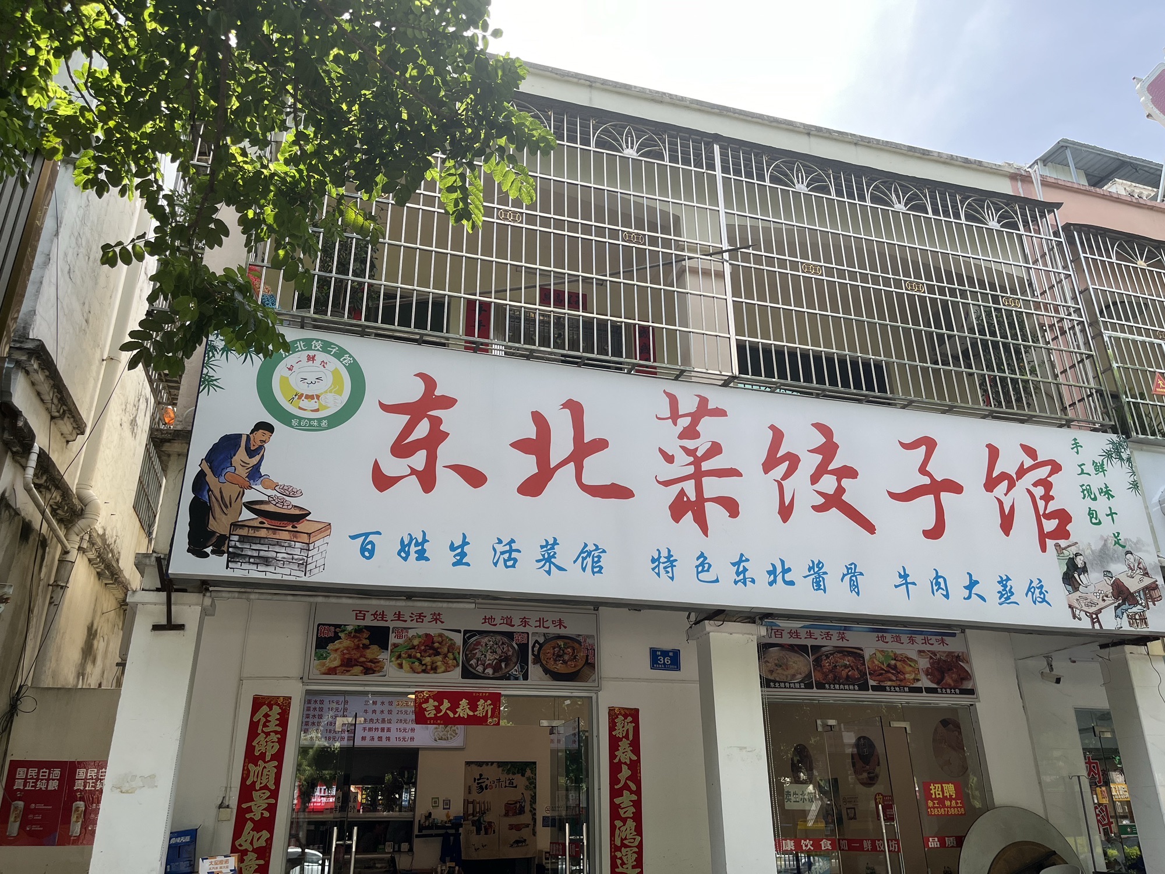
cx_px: 582
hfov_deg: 67.3
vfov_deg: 53.1
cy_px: 437
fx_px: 875
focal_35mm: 26
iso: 50
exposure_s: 1/821
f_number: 1.6
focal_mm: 5.1
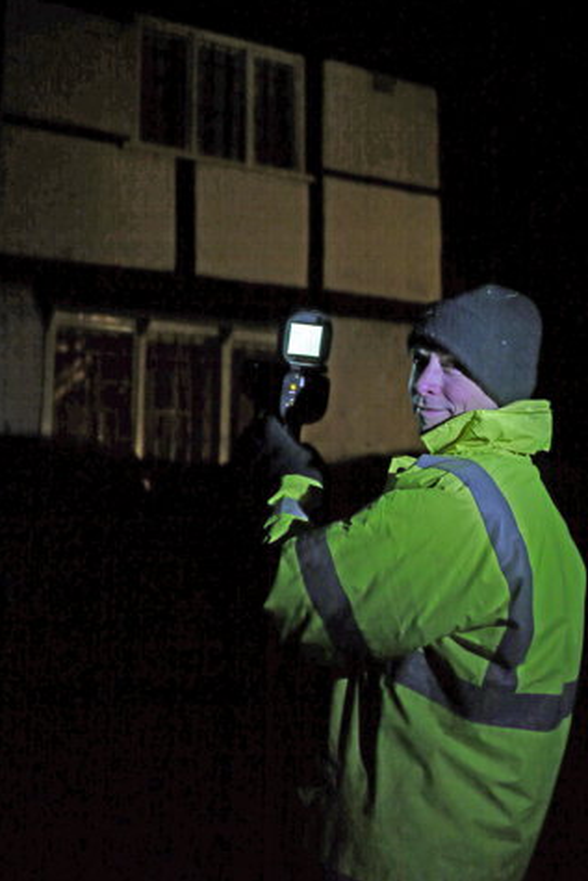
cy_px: 438
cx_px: 330
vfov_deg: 46.4
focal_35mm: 42
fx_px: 1028
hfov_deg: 31.9
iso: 800
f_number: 1.7
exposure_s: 1/20
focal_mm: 20
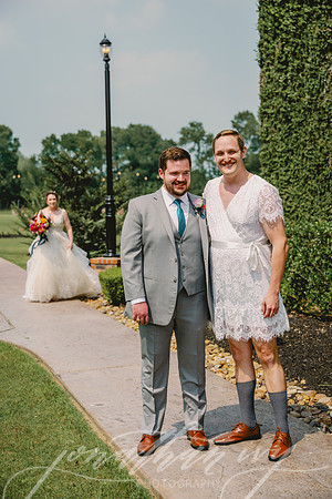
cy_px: 250
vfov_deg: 36.9
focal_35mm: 54
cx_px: 166
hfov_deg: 25.1
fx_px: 747
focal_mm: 54
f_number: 3.5
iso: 64
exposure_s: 1/1000
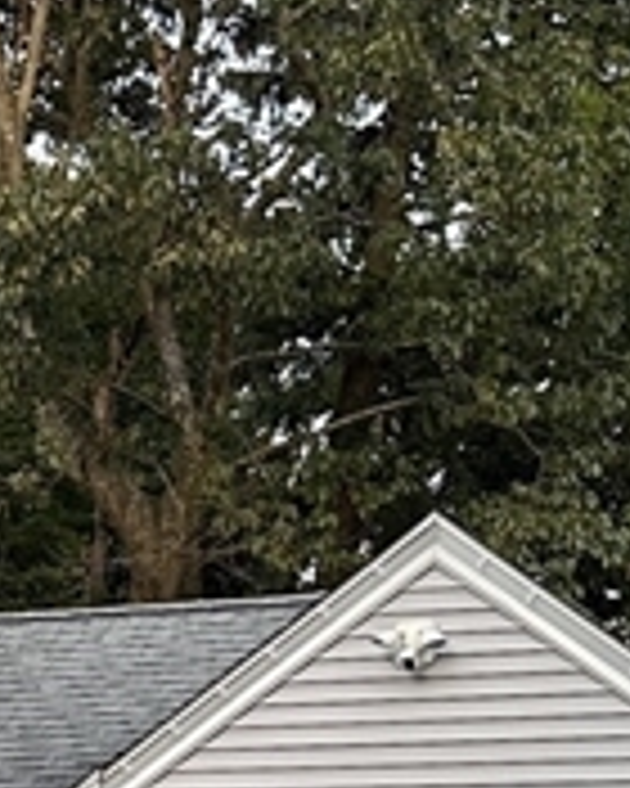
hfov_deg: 10.5
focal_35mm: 137
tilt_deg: -1.2
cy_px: 1112
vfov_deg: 13.4
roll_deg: -1.6
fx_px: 3193
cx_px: -549
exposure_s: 1/121
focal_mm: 6.86
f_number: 1.78
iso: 125
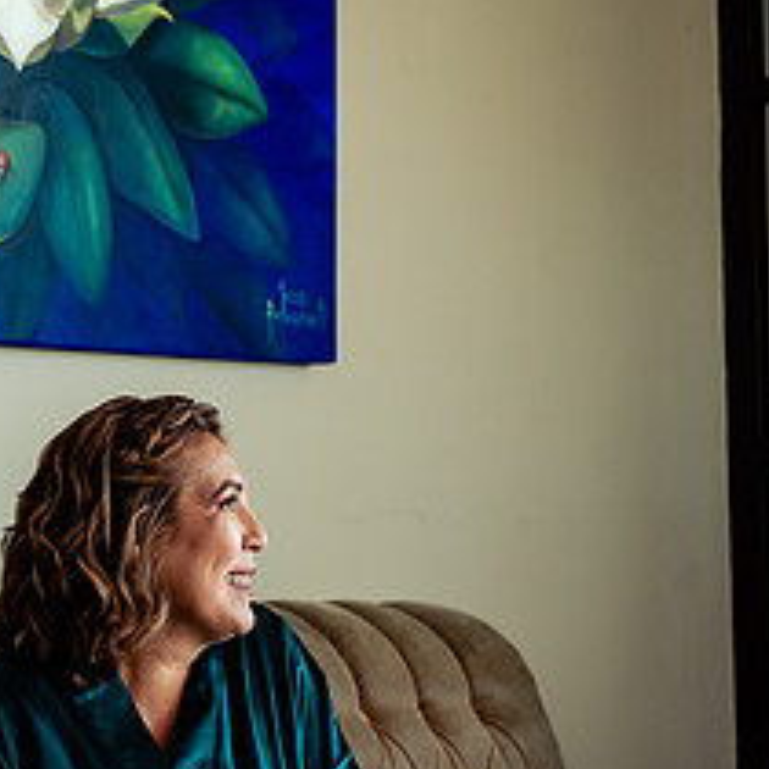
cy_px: 441
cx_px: -253
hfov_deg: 10.9
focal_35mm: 156
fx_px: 3921
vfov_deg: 11.2
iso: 640
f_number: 4
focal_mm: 66
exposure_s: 1/100
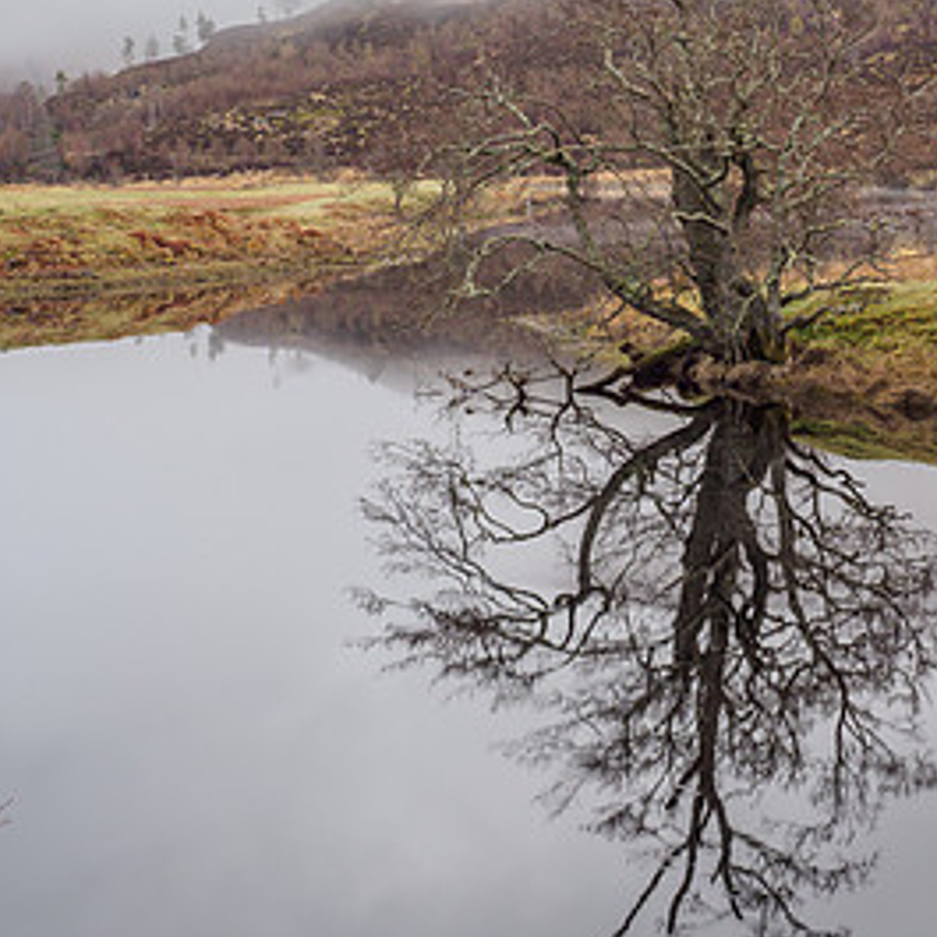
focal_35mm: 81
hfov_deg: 21.3
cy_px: 223
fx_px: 2481
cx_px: 589
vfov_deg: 21.2
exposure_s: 1/20
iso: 200
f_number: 7.1
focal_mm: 27
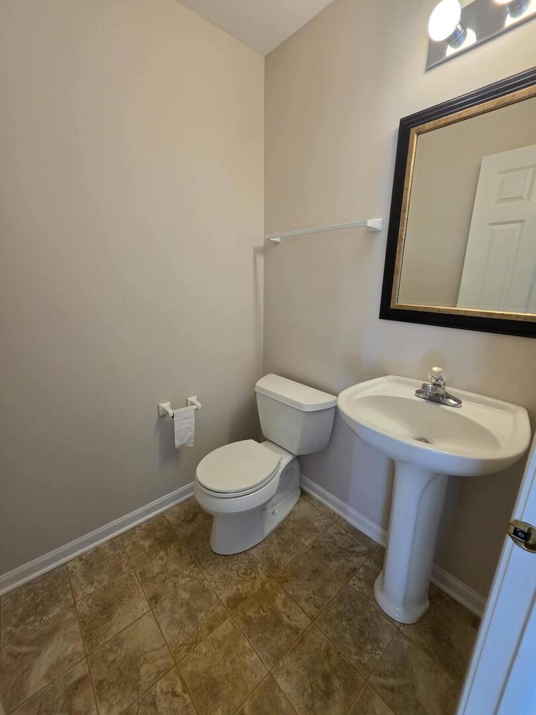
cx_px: 268
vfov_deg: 106.2
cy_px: 358
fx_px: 268
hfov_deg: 89.9
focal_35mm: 13
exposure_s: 1/120
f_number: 1.9
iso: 125
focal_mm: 2.2
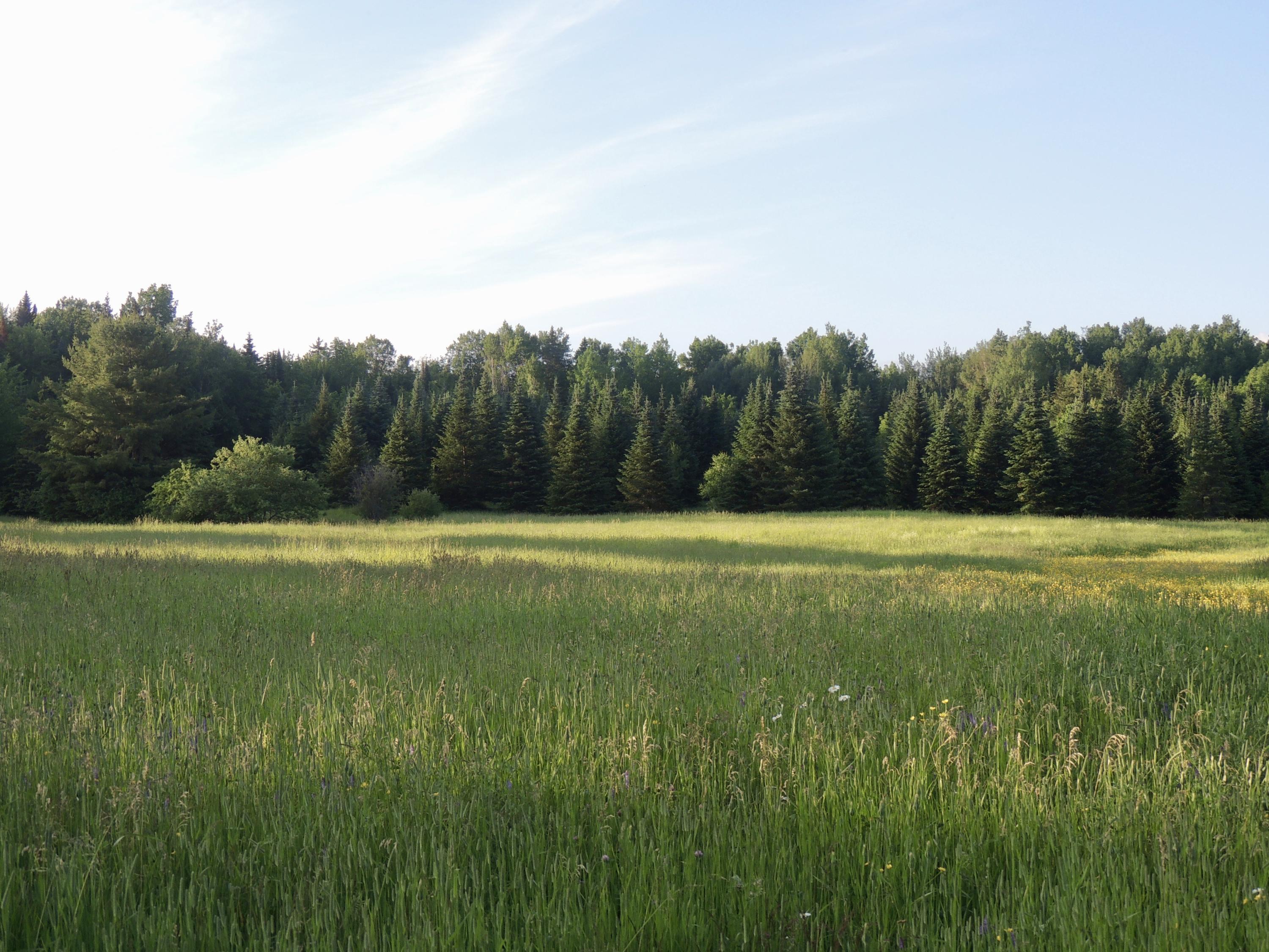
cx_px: 634
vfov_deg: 21.0
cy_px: 476
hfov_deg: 27.8
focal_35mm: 70
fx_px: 2566
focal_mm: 12.4
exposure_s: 1/200
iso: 100
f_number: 3.9
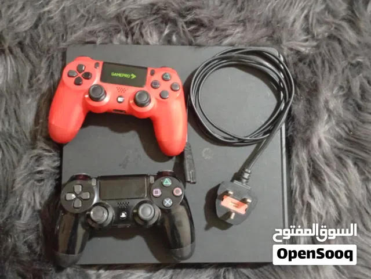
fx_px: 482
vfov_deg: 32.2
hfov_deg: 42.1
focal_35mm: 45
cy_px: 140
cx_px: 186
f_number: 1.8
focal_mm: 3.98
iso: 3728
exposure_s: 1/13.3
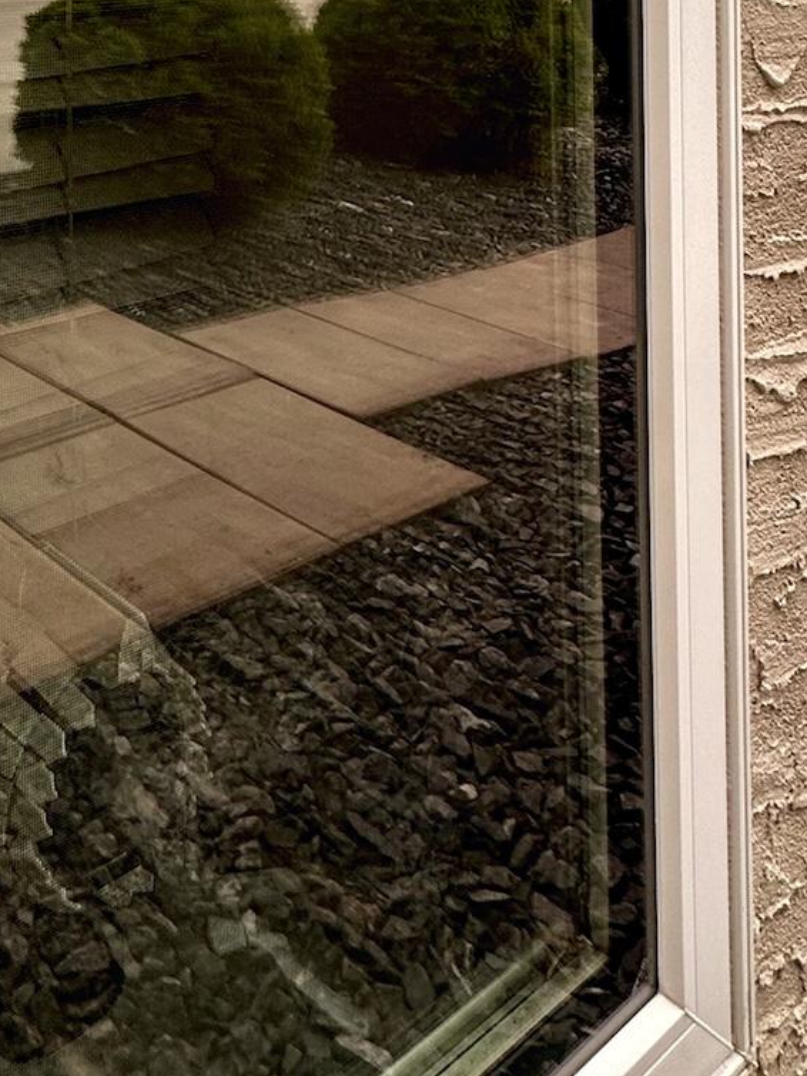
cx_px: 38
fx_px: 1182
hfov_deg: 34.9
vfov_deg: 41.6
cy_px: -31
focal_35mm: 38
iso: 50
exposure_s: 1/99
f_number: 2.2
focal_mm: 2.22
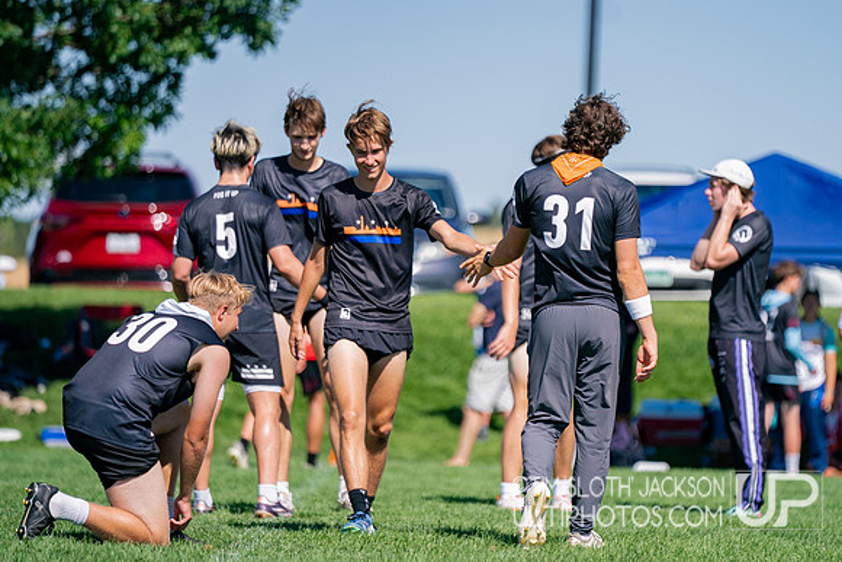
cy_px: 258
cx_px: 515
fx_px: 5742
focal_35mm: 245
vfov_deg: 5.6
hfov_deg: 8.4
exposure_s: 1/6400
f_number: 2.8
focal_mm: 200
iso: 400
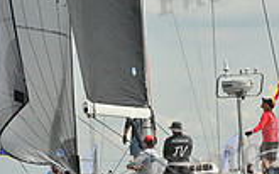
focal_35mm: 341
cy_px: 84
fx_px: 2592
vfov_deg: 3.8
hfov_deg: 6.2
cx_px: 69
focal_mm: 95
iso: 320
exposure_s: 1/1600
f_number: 7.1
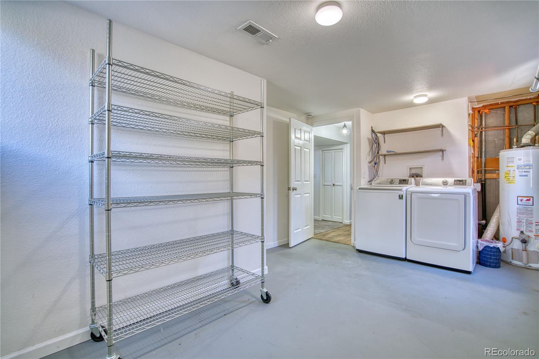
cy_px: 180
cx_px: 270
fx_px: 239
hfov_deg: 96.8
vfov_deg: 73.7
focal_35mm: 16
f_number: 4
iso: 500
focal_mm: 16
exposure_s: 1/40
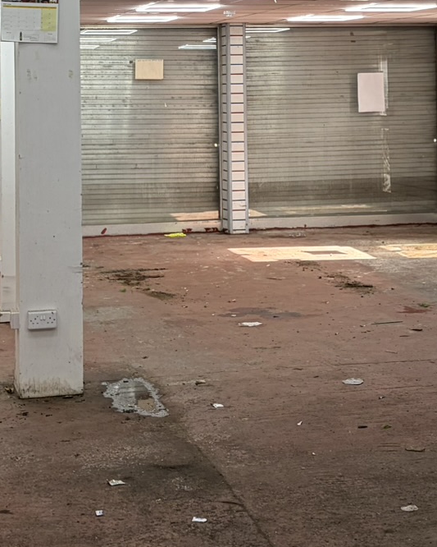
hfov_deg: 19.7
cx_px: 203
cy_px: 36
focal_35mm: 78
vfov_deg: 23.7
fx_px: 1261
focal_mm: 5.96
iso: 40
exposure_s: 1/100
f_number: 1.6
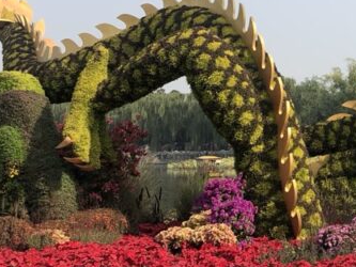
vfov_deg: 16.7
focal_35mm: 86
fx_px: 885
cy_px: -13
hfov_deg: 21.0
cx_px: 438
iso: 20
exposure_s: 1/1799
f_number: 1.8
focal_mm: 3.99
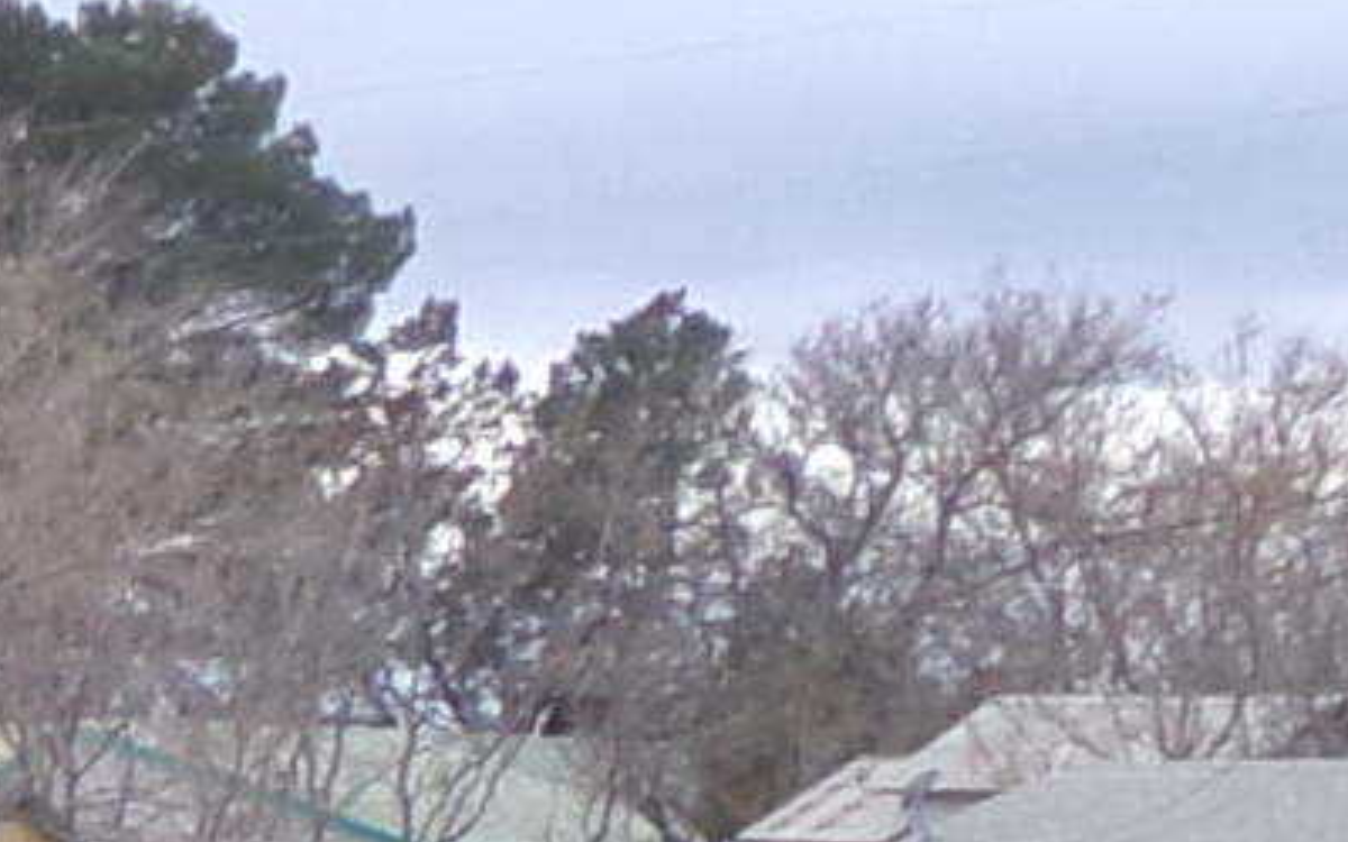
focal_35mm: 191
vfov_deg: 6.8
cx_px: -2733
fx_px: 7017
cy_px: 1293
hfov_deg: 8.9
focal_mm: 4.3
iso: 100
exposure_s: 1/60
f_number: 11.07
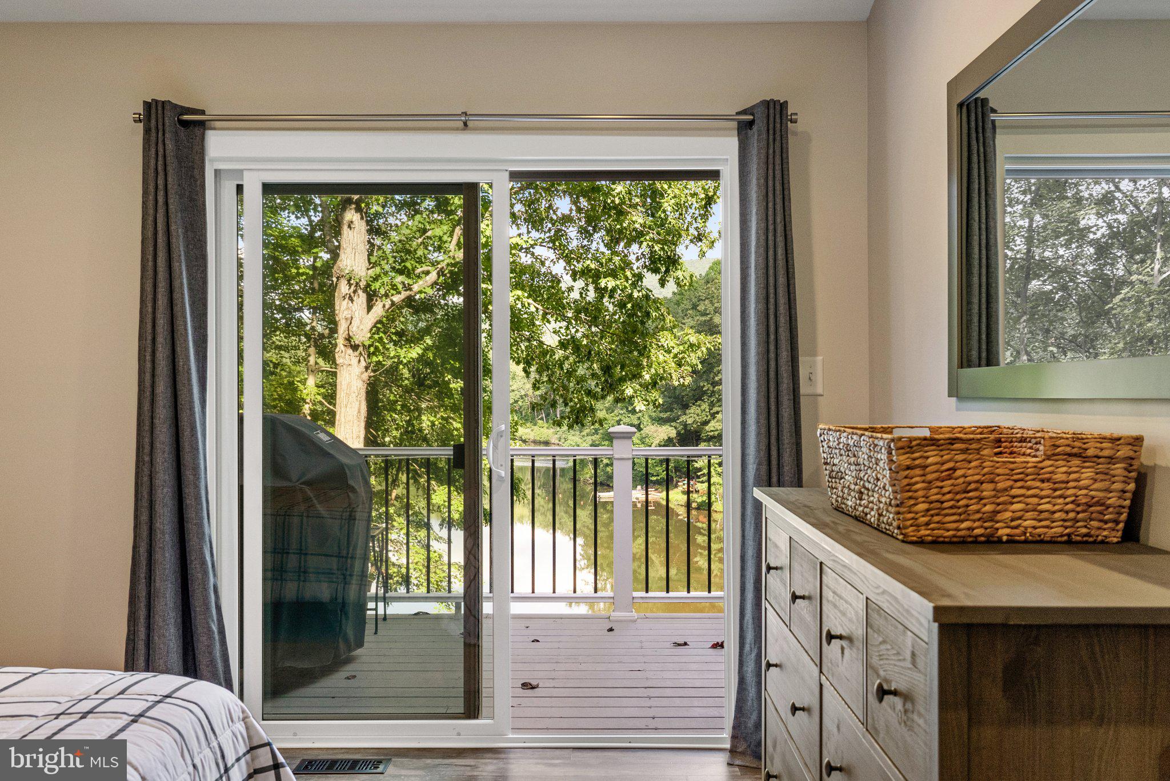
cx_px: 585
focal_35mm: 32
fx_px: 1040
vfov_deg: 41.1
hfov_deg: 58.7
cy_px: 390
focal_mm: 32
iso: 640
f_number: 10
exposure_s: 1/20
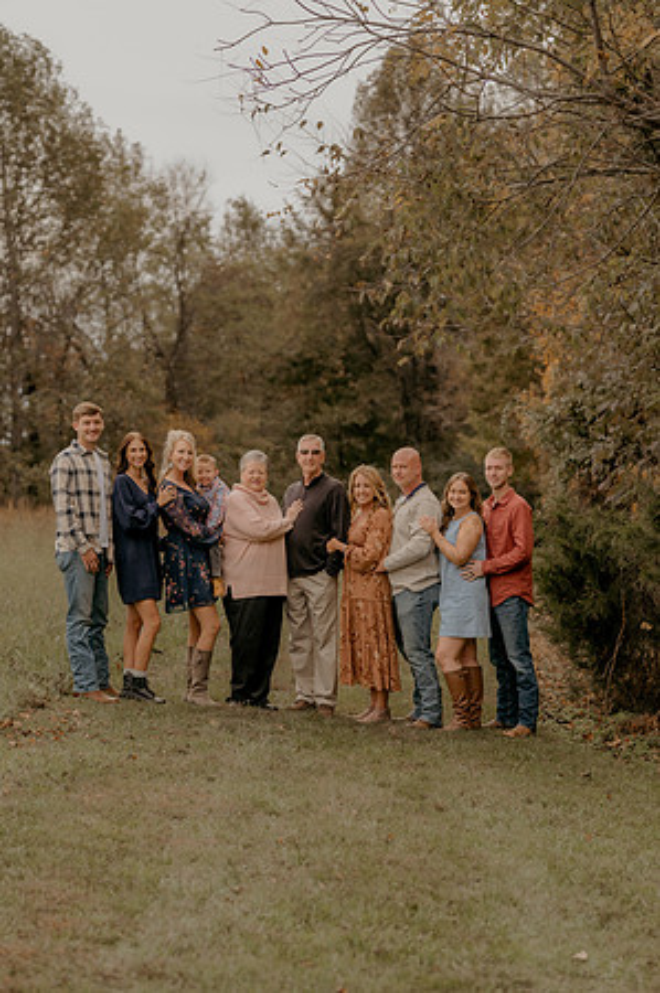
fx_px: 2343
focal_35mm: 85
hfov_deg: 16.0
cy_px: 496
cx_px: 330
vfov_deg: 23.9
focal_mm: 85
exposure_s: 1/800
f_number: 2.8
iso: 125
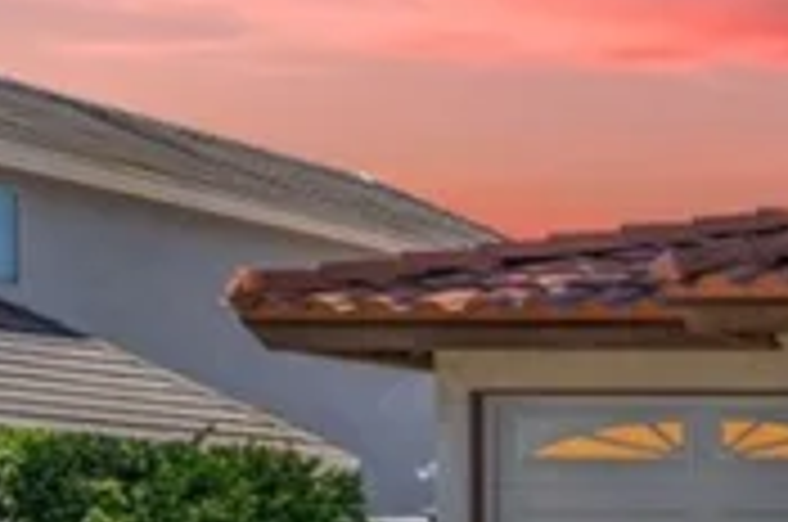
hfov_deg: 15.5
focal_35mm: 77
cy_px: 585
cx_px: 1839
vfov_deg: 17.0
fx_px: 1682
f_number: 11
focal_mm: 16
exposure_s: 1/200
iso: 100
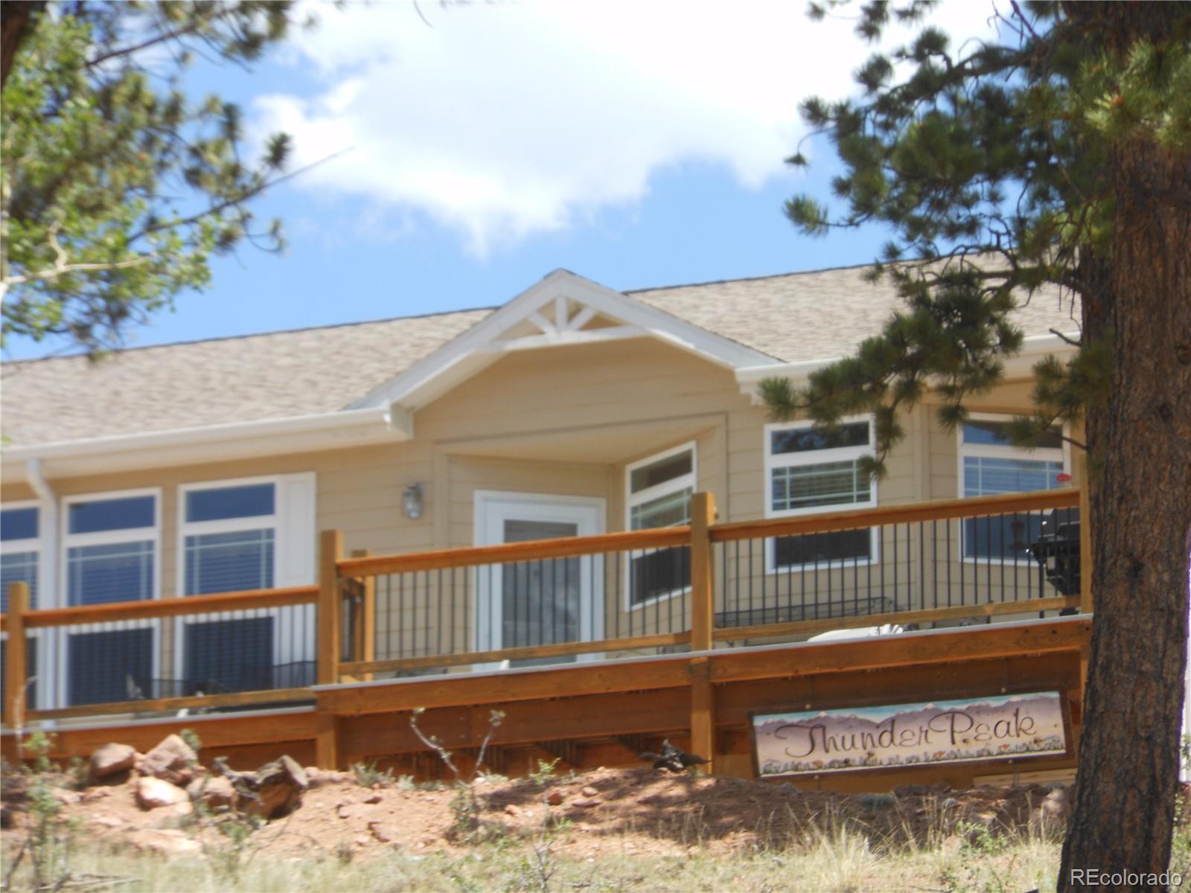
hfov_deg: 11.9
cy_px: 446
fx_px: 5711
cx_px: 596
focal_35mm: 166
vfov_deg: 8.9
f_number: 5.5
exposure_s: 1/160
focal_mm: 29.8
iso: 80
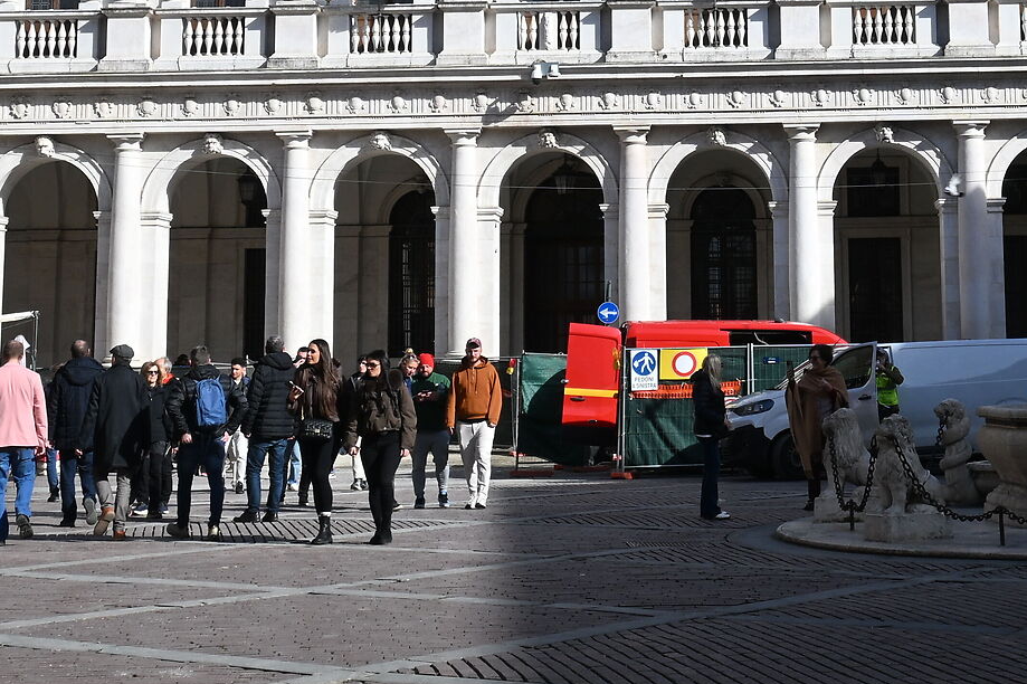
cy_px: -73
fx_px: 2347
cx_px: 751
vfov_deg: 16.1
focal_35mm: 82
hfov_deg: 24.5
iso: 100
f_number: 11
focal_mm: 21
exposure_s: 1/125
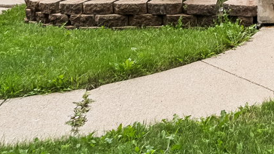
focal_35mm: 97
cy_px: -143
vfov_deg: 11.4
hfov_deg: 20.0
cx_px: 368
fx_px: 705
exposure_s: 1/1000
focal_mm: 24
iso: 400
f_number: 8
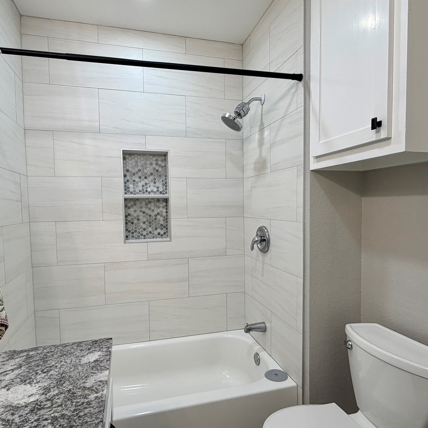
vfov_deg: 72.1
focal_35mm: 21
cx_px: 204
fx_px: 294
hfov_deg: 72.1
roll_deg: +1.0
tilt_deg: -3.0
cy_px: 221
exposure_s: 1/120
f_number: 2.2
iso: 125
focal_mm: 2.22
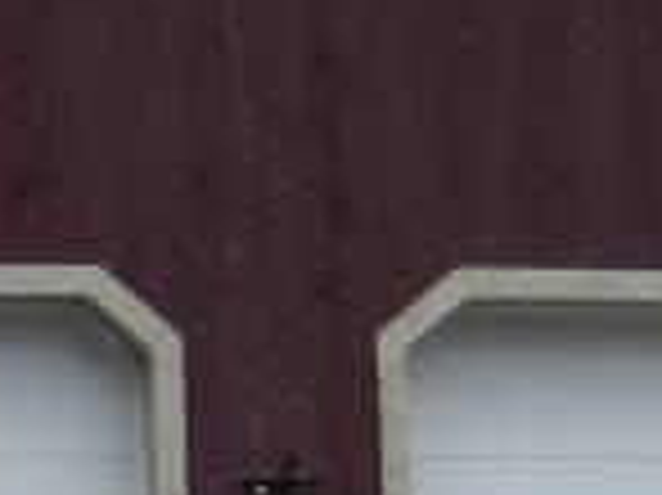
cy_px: 846
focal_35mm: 433
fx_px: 8274
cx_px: -117
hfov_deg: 4.6
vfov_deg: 3.4
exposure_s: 1/60
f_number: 4.2
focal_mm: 10.2
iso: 80
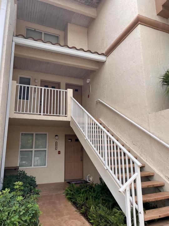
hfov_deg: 53.1
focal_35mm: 26
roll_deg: +1.0
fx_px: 169
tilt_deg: +13.7
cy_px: 113
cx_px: 84
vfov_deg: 67.3
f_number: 1.5
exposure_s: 1/1009
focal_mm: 5.7
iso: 50
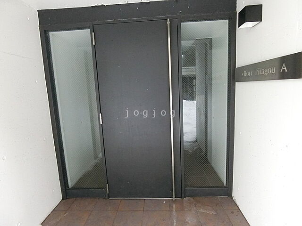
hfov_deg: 84.7
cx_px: 151
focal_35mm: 19
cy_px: 113
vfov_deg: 68.7
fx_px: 166
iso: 1600
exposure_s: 1/400
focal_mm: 4.06
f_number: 2.7
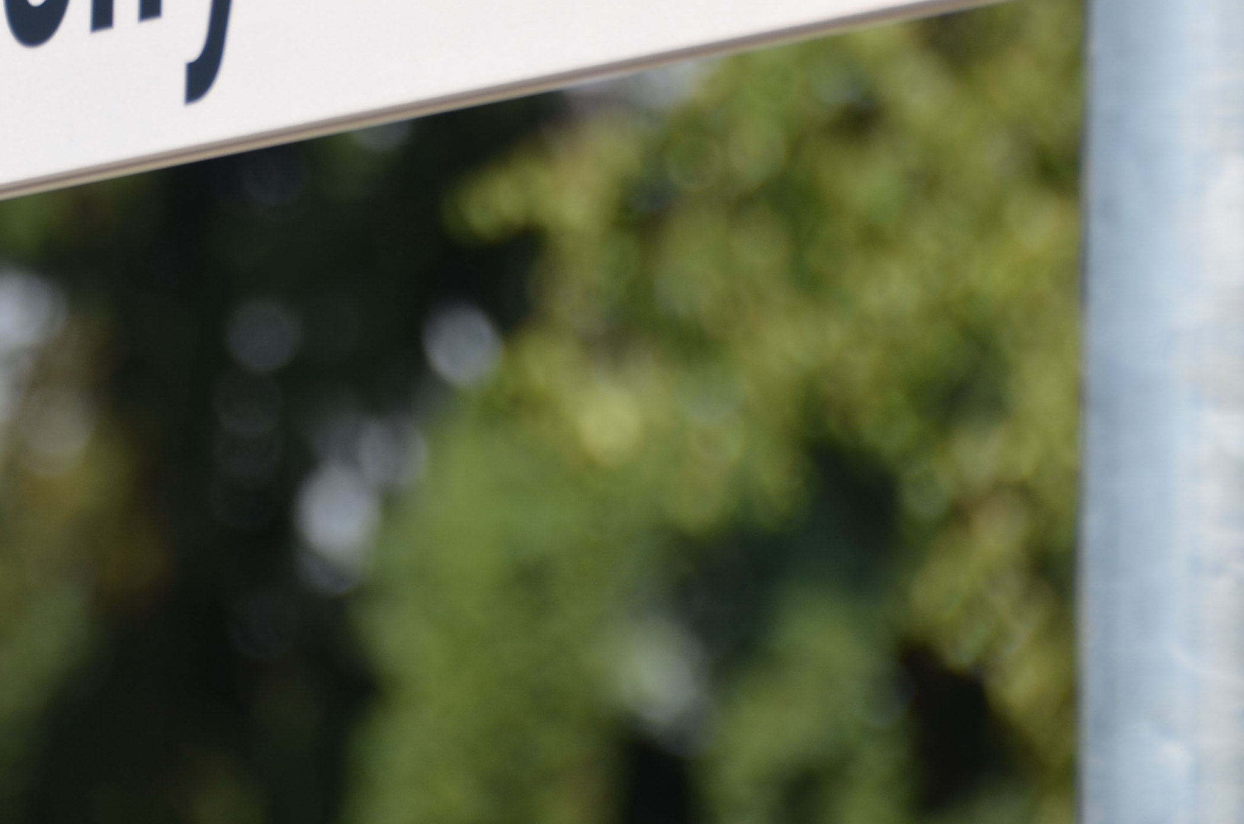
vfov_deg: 2.5
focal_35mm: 544
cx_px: -89
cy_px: -110
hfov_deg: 3.8
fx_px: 18766
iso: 100
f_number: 6.3
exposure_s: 1/250
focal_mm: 155
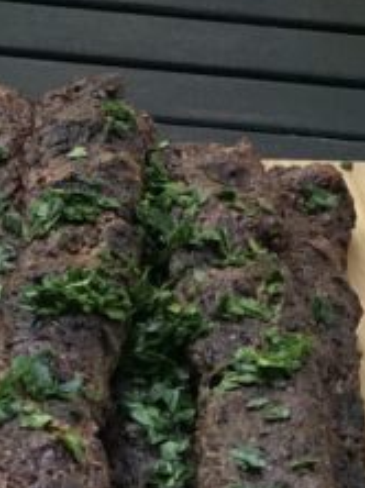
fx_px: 3705
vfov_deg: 7.4
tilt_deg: -26.3
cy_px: -242
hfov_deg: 5.6
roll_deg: -11.1
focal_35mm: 263
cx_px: 242
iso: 40
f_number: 2.8
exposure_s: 1/50
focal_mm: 6.6
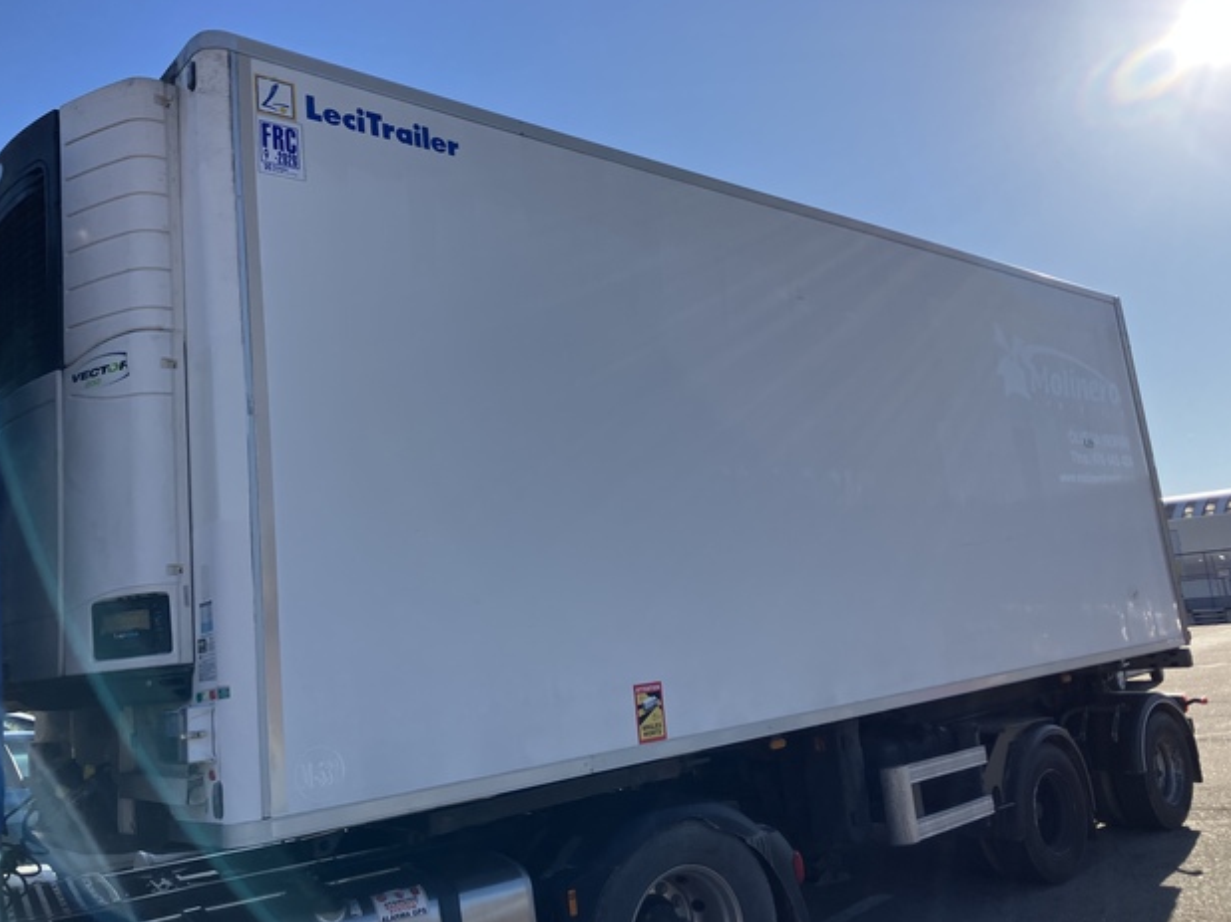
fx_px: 1031
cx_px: 608
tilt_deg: +10.8
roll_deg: +5.1
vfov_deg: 48.2
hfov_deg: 61.7
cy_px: 450
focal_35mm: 29
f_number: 1.8
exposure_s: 1/2208
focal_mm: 3.99
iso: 32
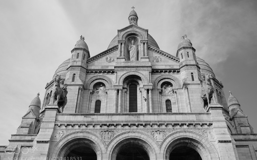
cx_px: 127
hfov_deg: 56.7
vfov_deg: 37.3
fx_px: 238
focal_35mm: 34
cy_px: 85
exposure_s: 1/640
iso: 100
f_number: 5
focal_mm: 22
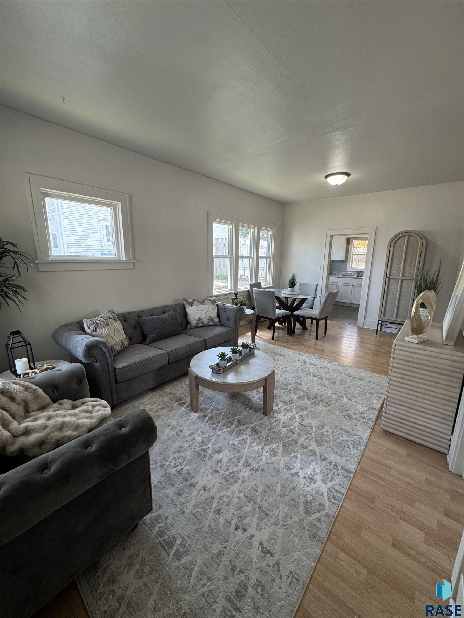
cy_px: 309
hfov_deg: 85.7
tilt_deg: -12.6
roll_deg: -0.5
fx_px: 250
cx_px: 232
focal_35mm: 14
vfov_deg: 102.1
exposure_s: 1/120
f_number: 2.2
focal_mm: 2.22
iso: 200
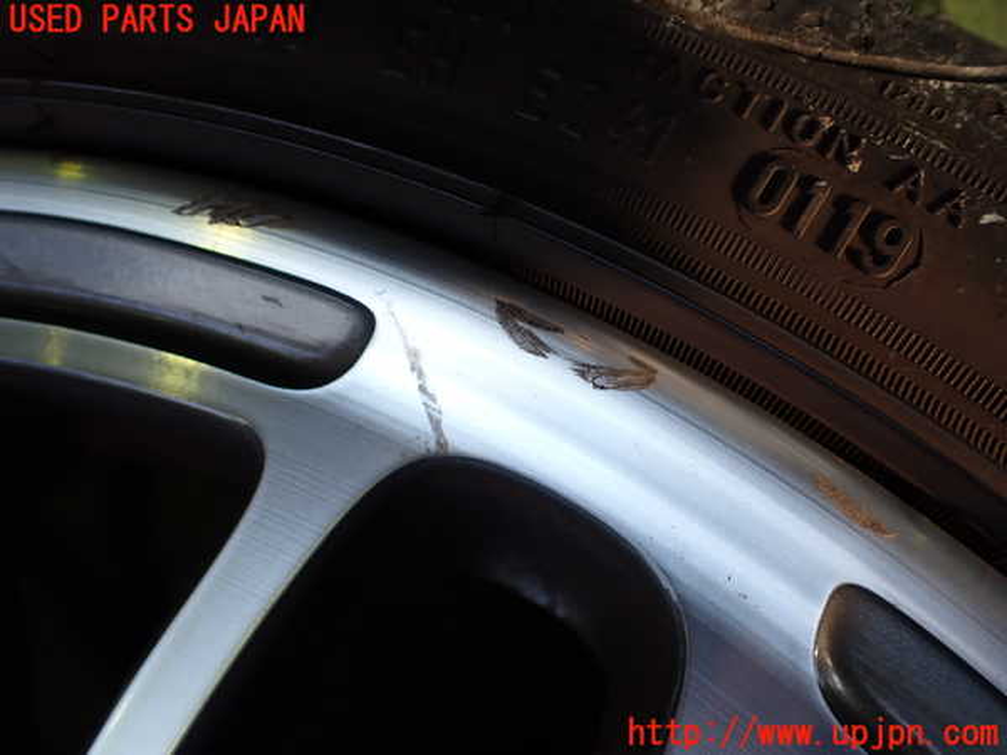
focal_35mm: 30
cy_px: 378
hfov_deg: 60.0
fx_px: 873
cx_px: 504
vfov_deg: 46.8
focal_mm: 5.4
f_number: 2.3
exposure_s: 1/125
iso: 100
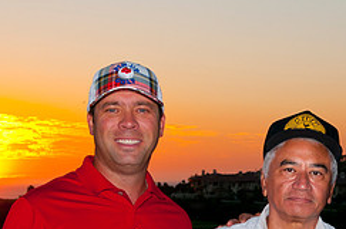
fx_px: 1065
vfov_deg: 12.2
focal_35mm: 111
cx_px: 283
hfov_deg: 18.3
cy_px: 179
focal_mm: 31
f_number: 7.1
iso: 280
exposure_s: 1/250
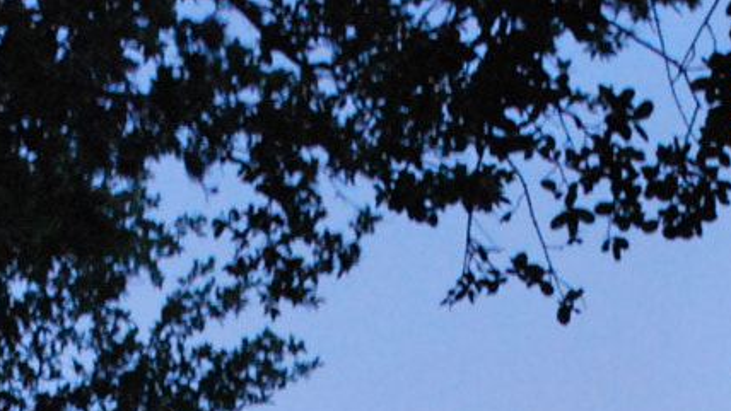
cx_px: 511
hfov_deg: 8.9
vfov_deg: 4.9
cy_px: 1113
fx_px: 4673
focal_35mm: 241
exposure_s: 1/13
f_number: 5
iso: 1600
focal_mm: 32
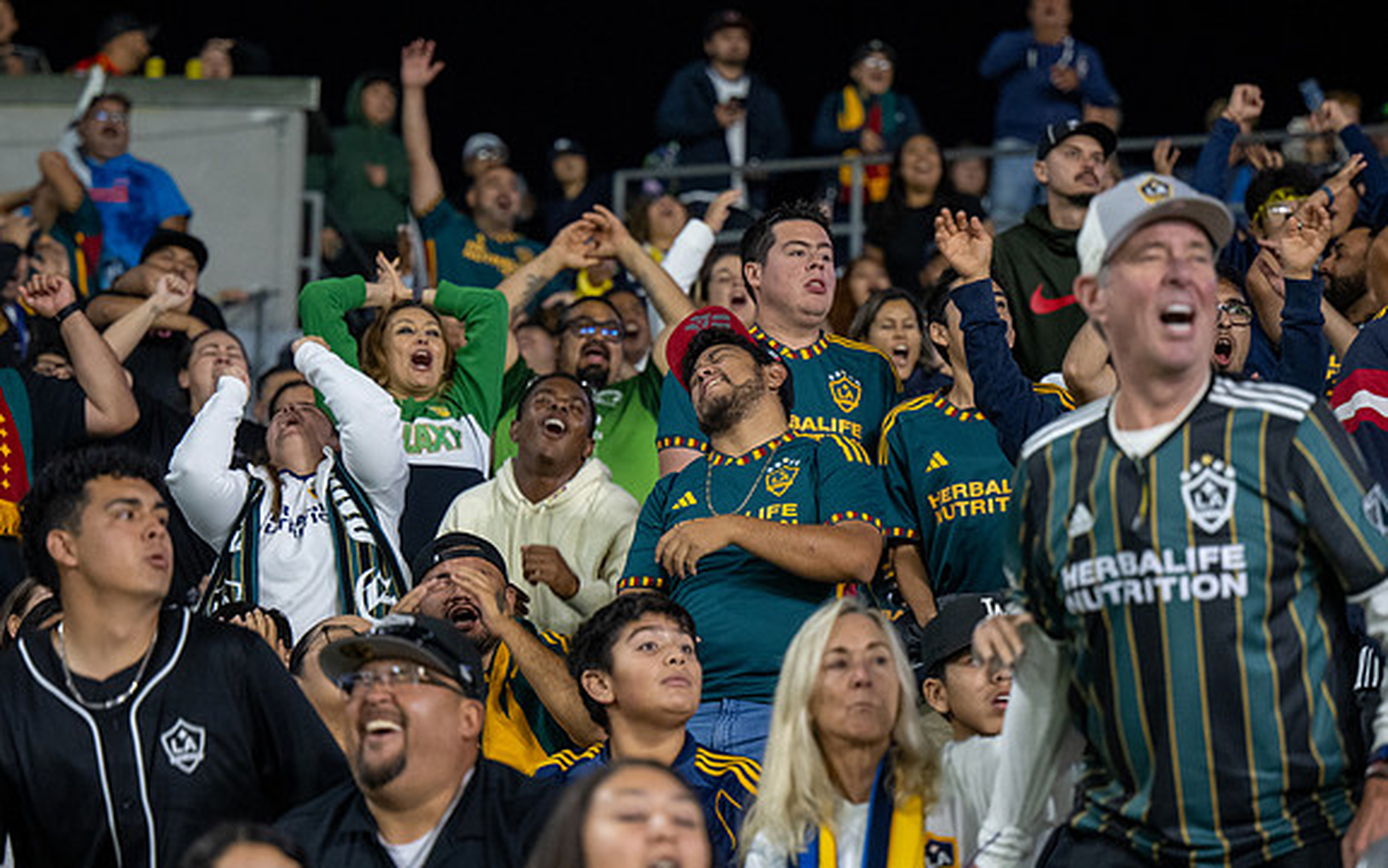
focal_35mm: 155
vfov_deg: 8.5
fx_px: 5863
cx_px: 694
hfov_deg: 13.5
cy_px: 424
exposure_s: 1/200
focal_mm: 101
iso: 2000
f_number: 2.8
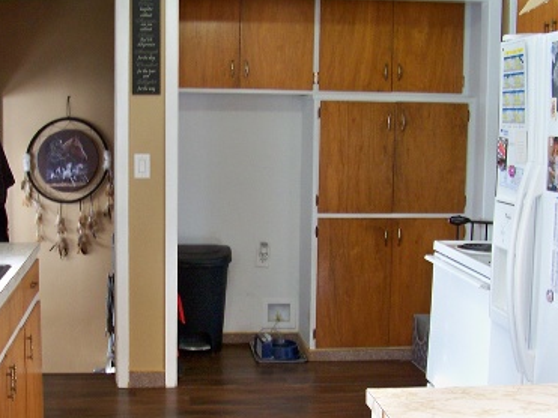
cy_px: 262
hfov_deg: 33.5
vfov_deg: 25.6
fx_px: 919
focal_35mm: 57
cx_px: 187
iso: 160
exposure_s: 1/30
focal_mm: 5.85
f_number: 2.8
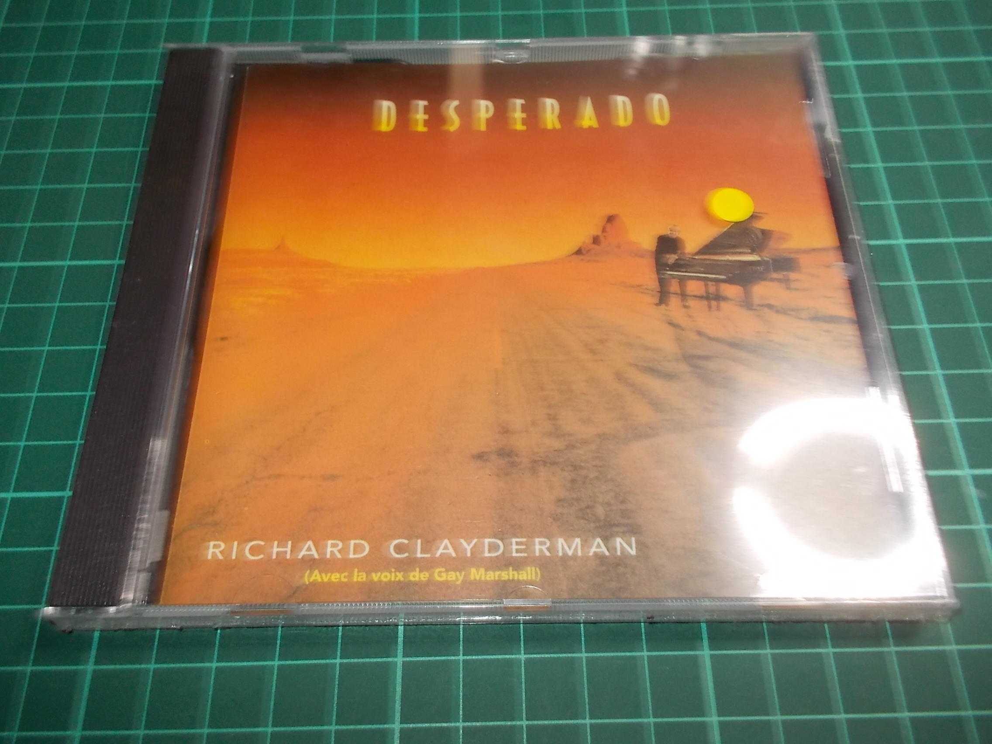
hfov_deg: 61.7
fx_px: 831
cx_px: 496
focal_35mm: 29
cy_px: 372
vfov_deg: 48.2
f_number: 3.3
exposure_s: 1/30
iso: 160
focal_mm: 4.1
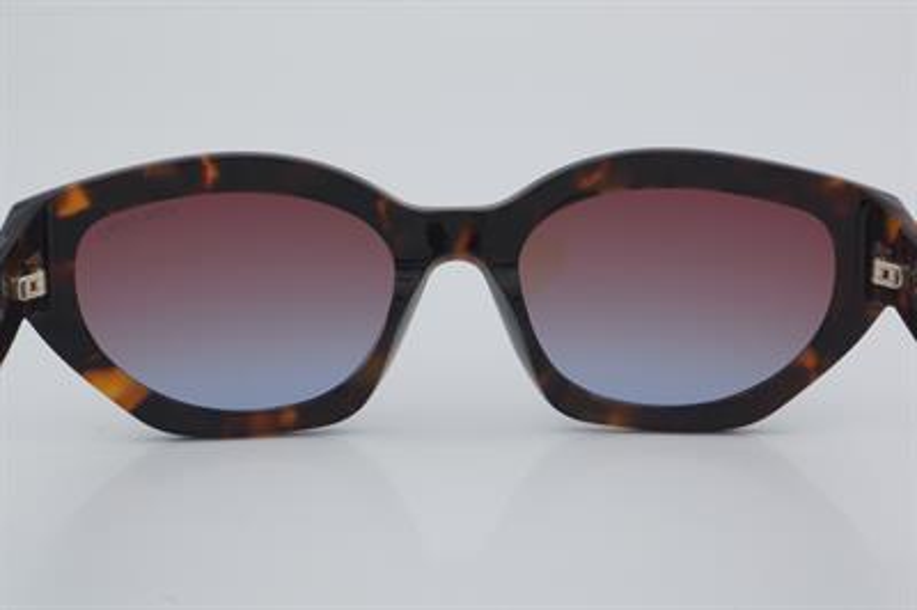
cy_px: 305
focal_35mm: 75
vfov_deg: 18.2
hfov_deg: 27.0
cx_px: 458
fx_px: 1909
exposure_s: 1/4
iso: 100
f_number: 32
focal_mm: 50
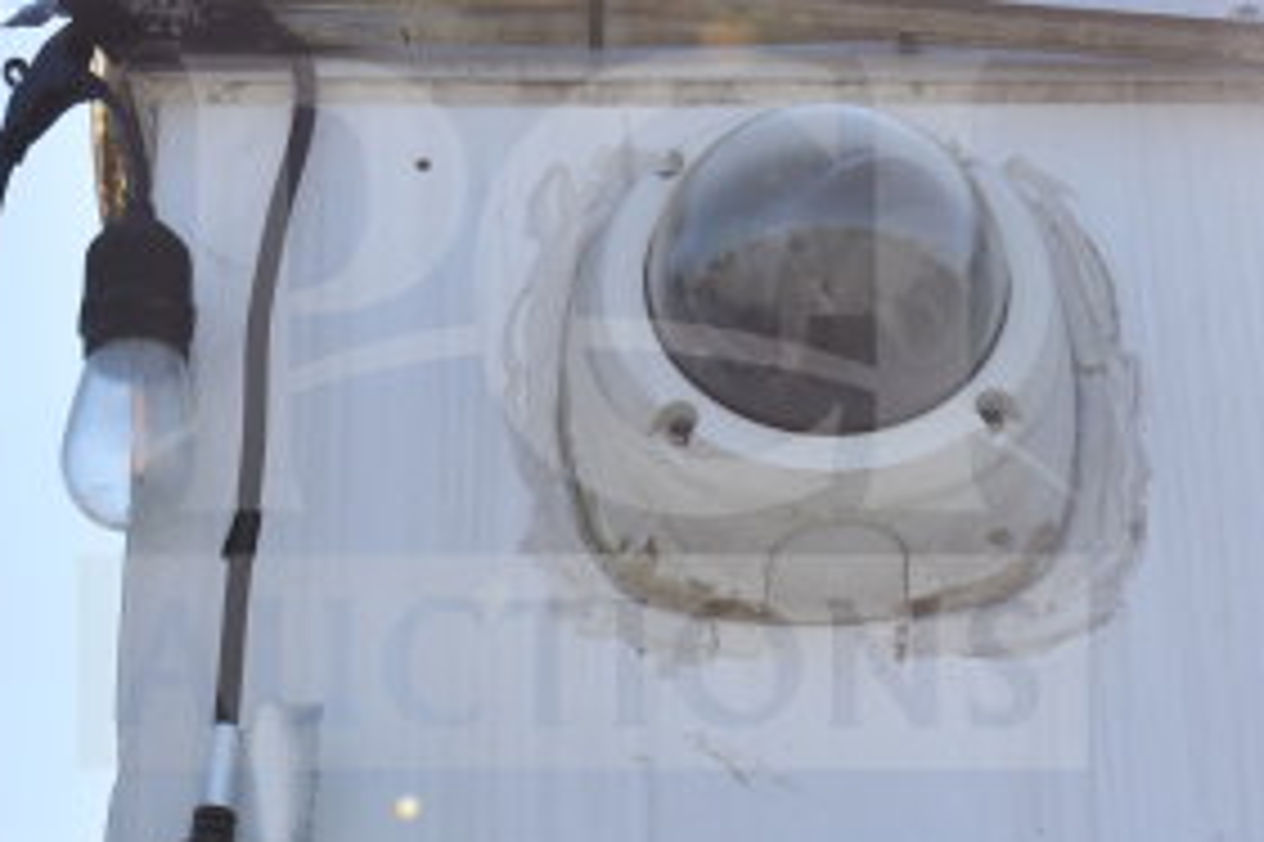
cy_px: 412
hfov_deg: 17.9
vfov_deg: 12.0
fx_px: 4003
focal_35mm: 114
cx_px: 580
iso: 200
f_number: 9
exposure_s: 1/320
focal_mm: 35
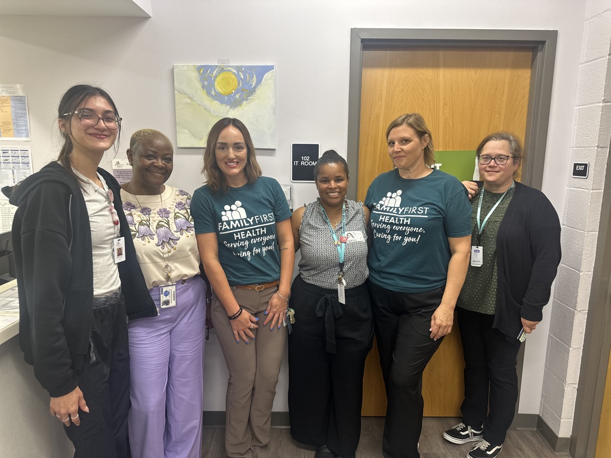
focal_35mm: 24
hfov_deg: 71.6
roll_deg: -0.6
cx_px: 306
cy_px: 229
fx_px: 424
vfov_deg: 56.8
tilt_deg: -9.0
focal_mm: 6.86
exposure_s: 1/60
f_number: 1.78
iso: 160
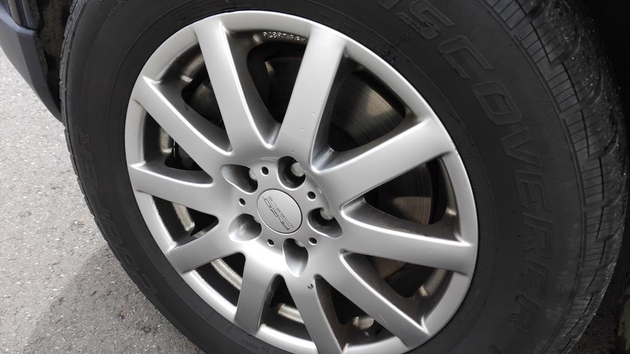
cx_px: 316
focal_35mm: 33
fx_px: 551
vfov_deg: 35.6
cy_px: 195
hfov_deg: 59.5
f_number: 5
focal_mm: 15
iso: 160
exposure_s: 1/200
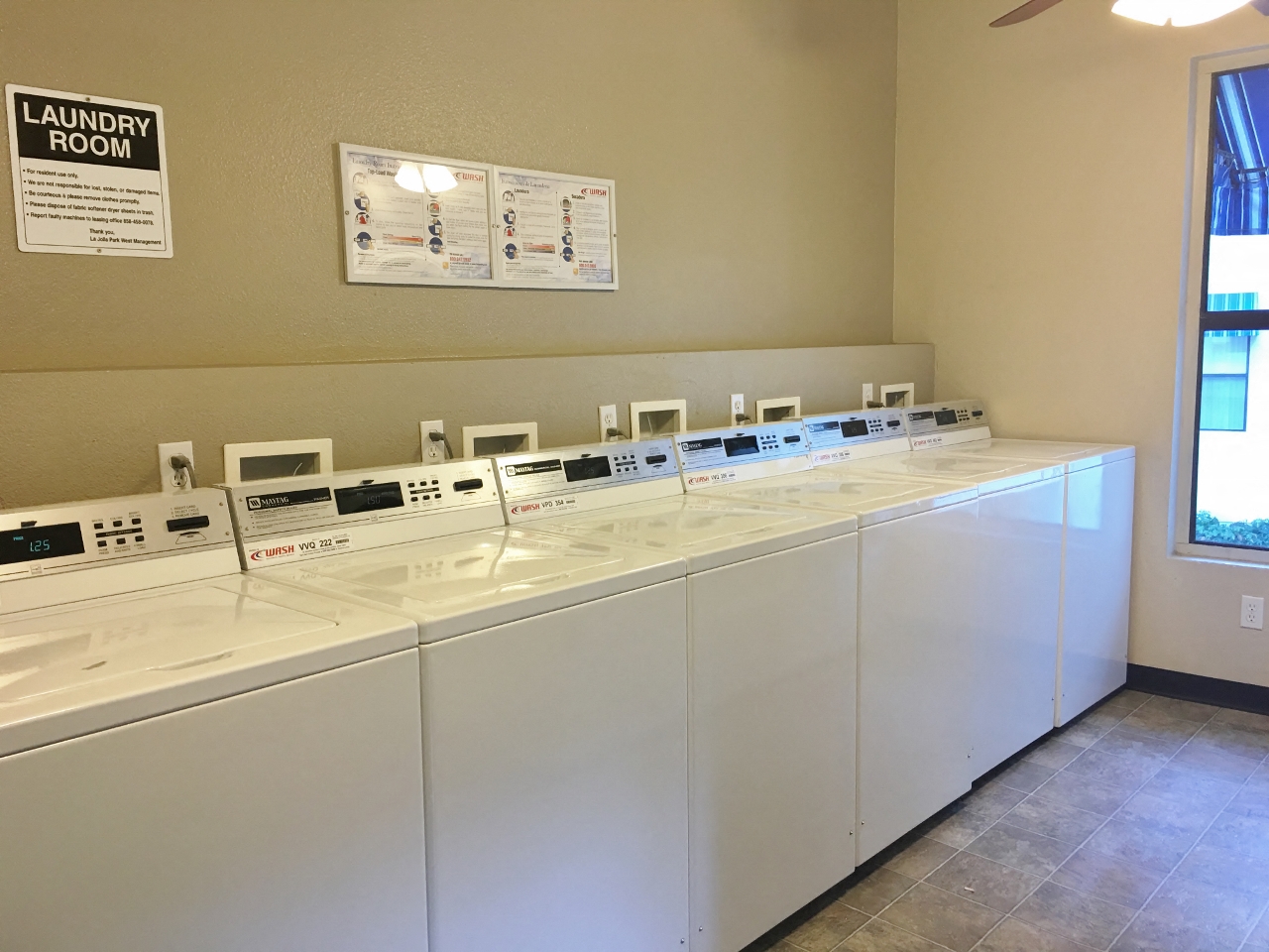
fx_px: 1063
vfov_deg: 48.2
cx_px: 634
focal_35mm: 29
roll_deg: +1.0
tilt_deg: -5.6
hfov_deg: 61.7
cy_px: 476
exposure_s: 1/15
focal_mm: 4.15
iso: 40
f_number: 2.2
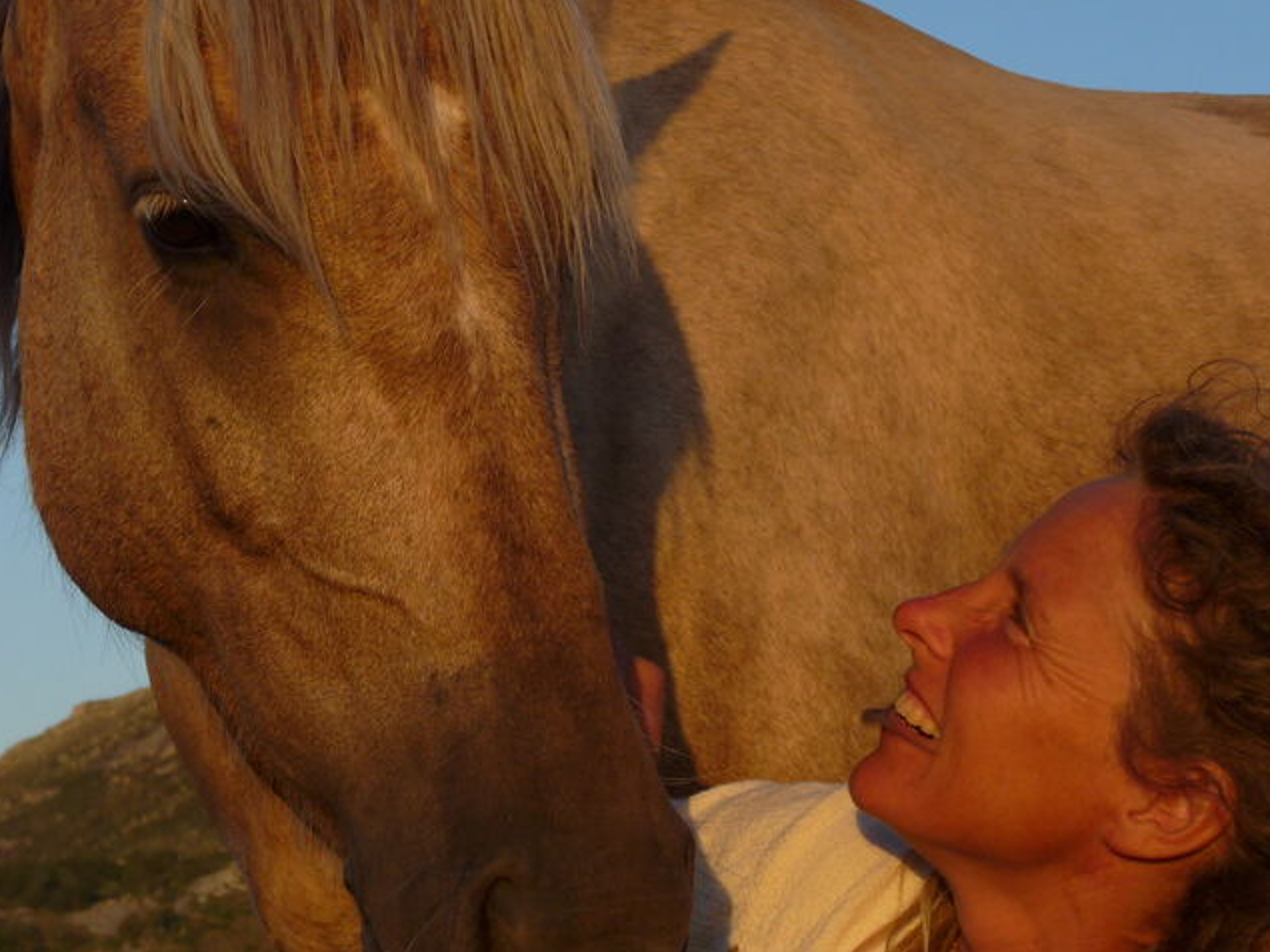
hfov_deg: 16.6
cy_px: 518
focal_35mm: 119
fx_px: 4365
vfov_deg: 12.4
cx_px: 631
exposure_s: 1/500
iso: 100
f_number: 4
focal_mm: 14.4
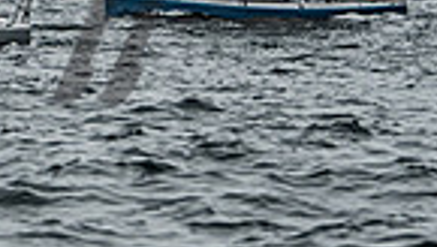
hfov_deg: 4.3
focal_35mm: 497
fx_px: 5766
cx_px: -120
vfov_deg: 2.4
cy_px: -259
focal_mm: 105
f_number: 6.3
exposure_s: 1/1600
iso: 320
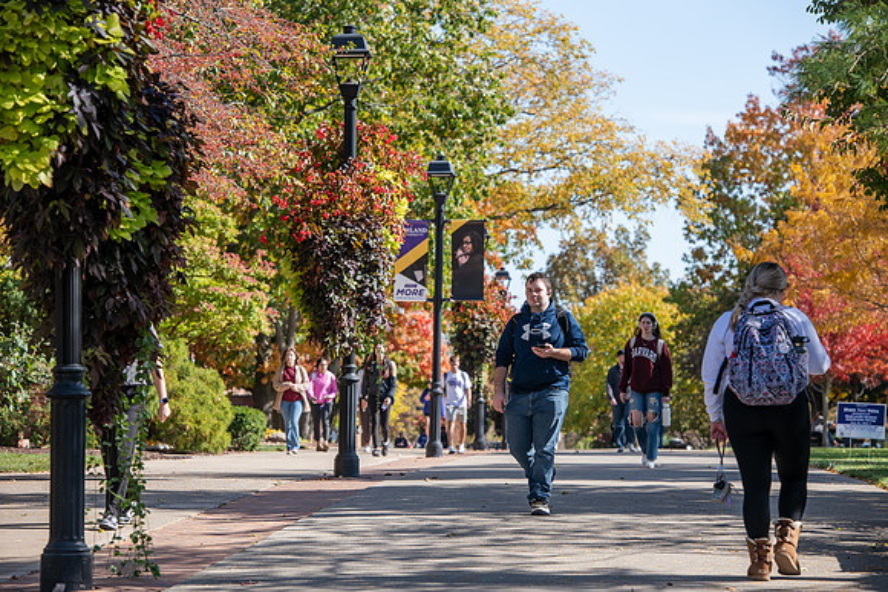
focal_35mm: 130
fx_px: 3207
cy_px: 296
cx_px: 444
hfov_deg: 15.8
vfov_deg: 10.6
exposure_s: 1/500
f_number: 5.6
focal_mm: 130
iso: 160
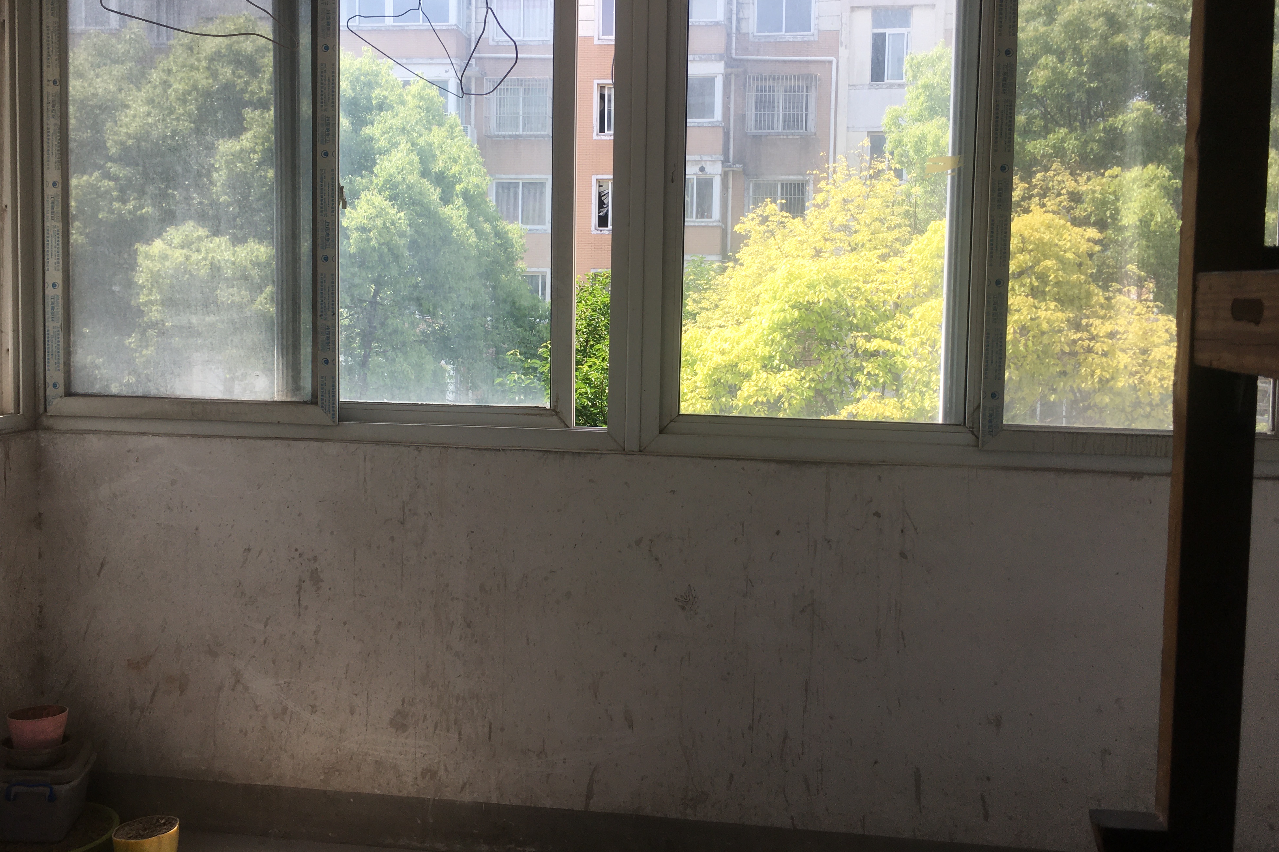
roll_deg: -0.2
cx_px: 624
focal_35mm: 31
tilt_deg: -1.8
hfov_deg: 60.3
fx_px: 1101
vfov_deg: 42.2
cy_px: 367
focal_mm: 4.15
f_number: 2.2
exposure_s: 1/422
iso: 25
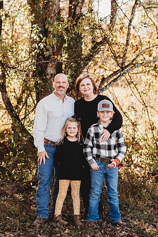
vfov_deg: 23.9
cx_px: 79
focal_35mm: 85
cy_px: 118
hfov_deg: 16.1
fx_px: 560
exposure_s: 1/250
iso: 160
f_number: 2.8
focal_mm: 85
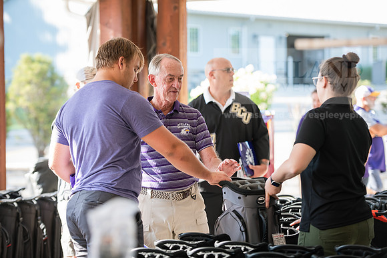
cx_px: 194
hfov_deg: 20.0
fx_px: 1097
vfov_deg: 13.4
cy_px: 129
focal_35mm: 102
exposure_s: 1/320
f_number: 3.2
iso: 400
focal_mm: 102
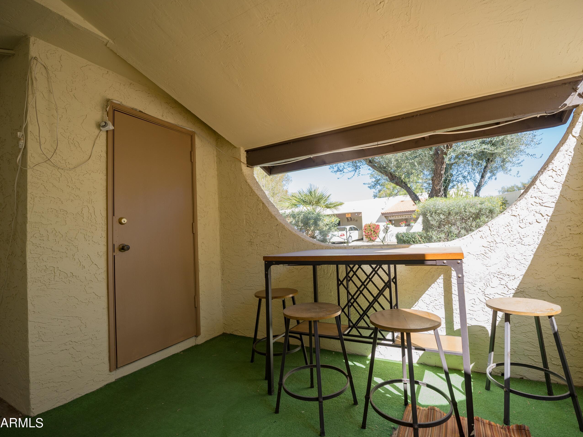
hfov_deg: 94.4
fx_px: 269
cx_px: 310
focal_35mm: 16
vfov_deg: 78.1
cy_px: 215
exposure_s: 1/500
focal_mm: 14
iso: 200
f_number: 2.8
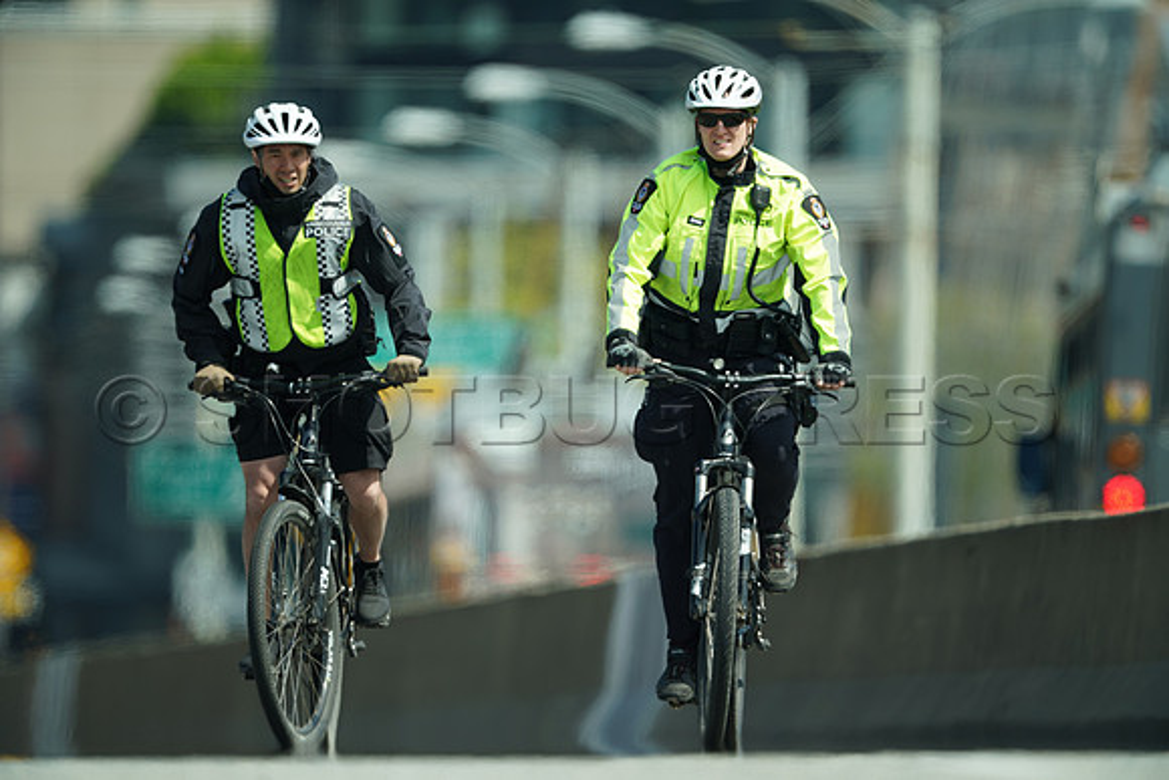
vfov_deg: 1.6
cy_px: 390
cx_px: 584
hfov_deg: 2.5
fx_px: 27282
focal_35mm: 840
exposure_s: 1/320
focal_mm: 840
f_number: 5.6
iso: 100
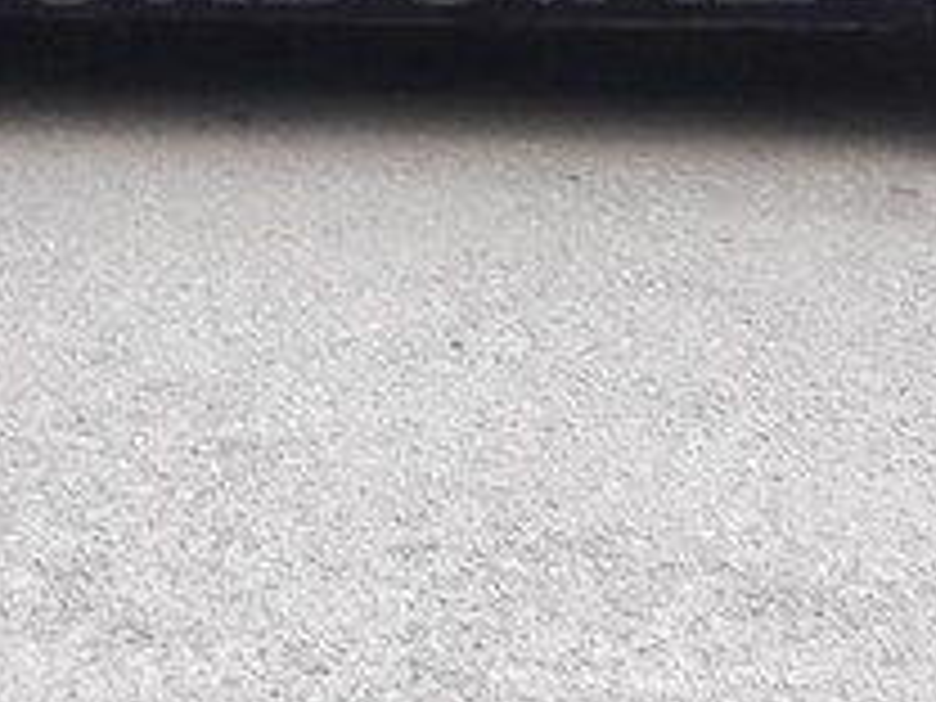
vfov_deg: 16.1
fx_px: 2407
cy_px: -65
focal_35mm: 89
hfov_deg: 22.0
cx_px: 356
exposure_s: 1/33
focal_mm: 3.7
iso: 50
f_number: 1.9
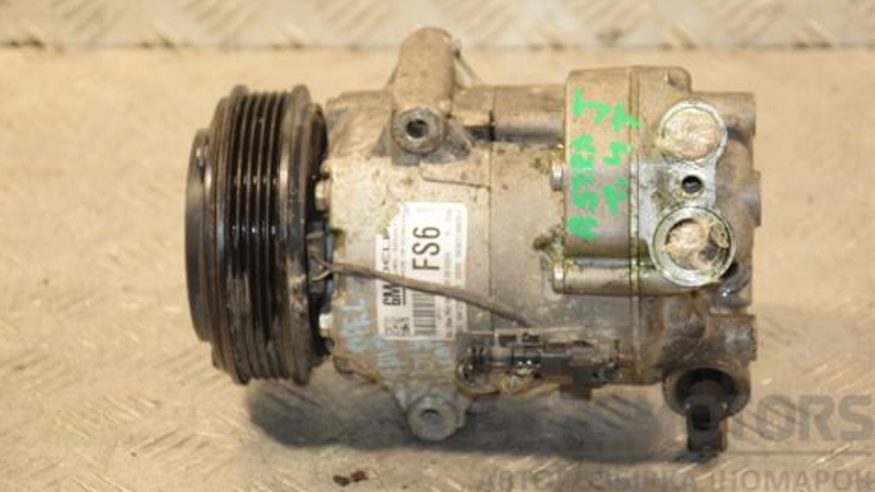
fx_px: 3214
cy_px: 216
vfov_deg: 8.8
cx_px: 448
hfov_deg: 15.5
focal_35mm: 139
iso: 800
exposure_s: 1/100
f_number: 5.6
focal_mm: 85
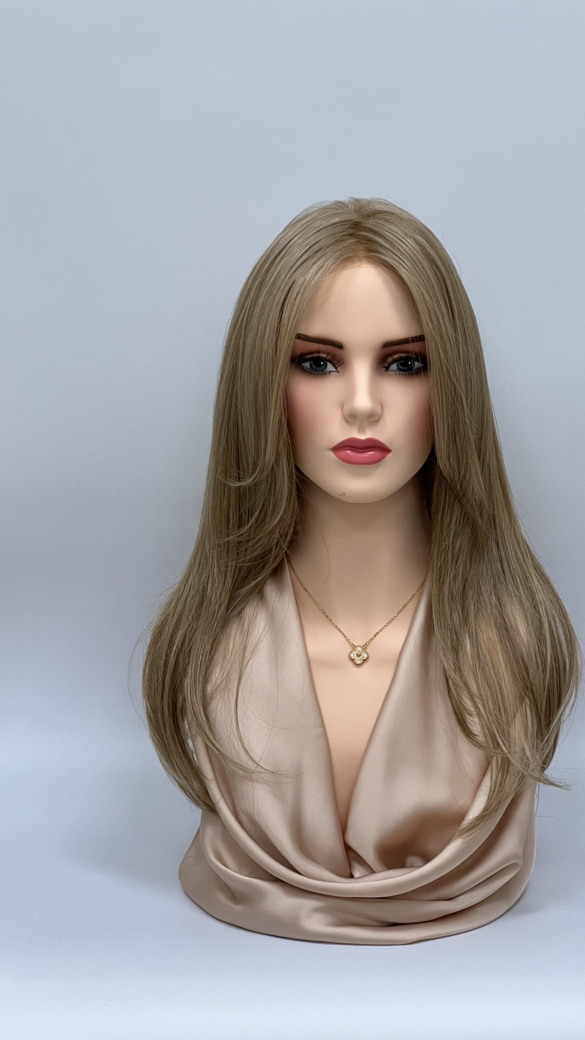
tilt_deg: -12.0
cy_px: 520
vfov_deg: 25.3
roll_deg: -0.4
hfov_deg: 14.4
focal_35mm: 84
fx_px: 2317
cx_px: 341
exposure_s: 1/100
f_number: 2.8
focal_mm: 9
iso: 200
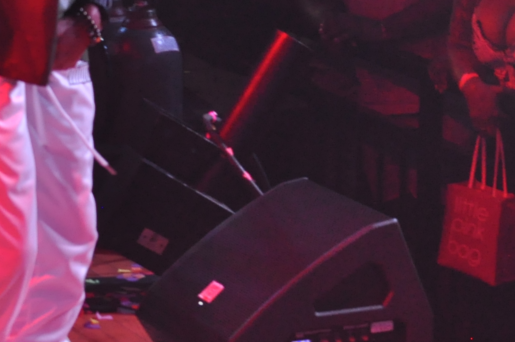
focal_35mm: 178
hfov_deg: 11.6
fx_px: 2538
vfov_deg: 7.6
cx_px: 187
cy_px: -167
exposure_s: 1/60
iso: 800
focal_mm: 35
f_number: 4
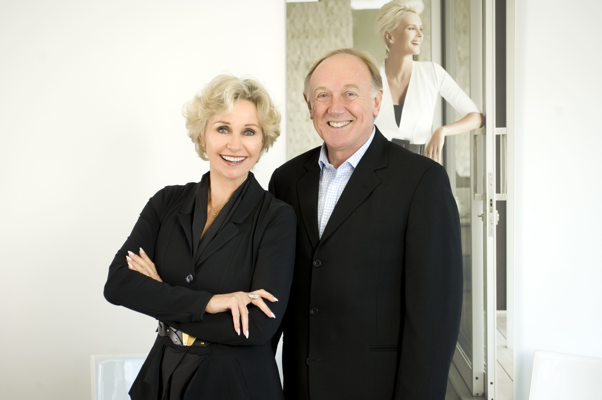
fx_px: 1052
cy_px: 200
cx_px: 301
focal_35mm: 63
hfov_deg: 31.9
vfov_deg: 21.5
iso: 125
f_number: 5.3
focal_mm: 42
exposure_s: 1/30
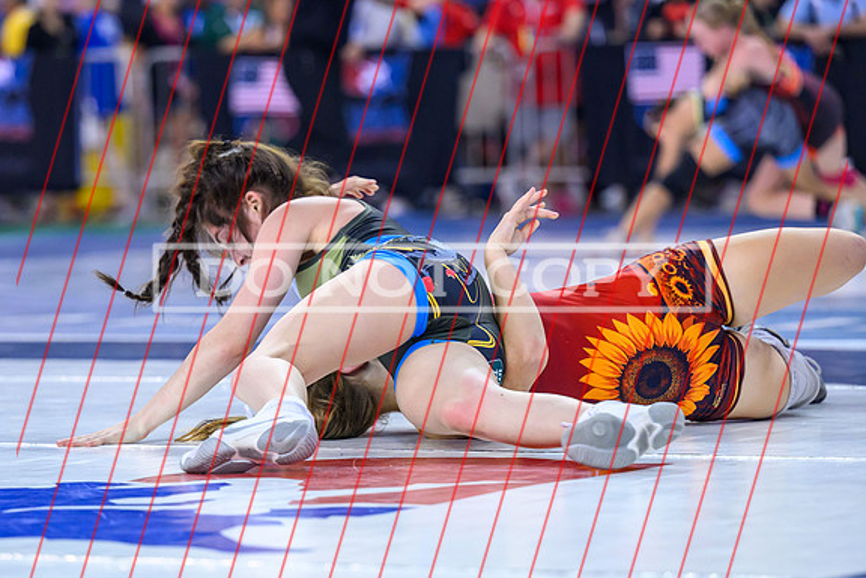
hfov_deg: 11.1
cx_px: 309
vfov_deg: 7.4
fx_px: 4450
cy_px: 360
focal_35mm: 185
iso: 2000
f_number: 2.8
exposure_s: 1/800
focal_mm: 130
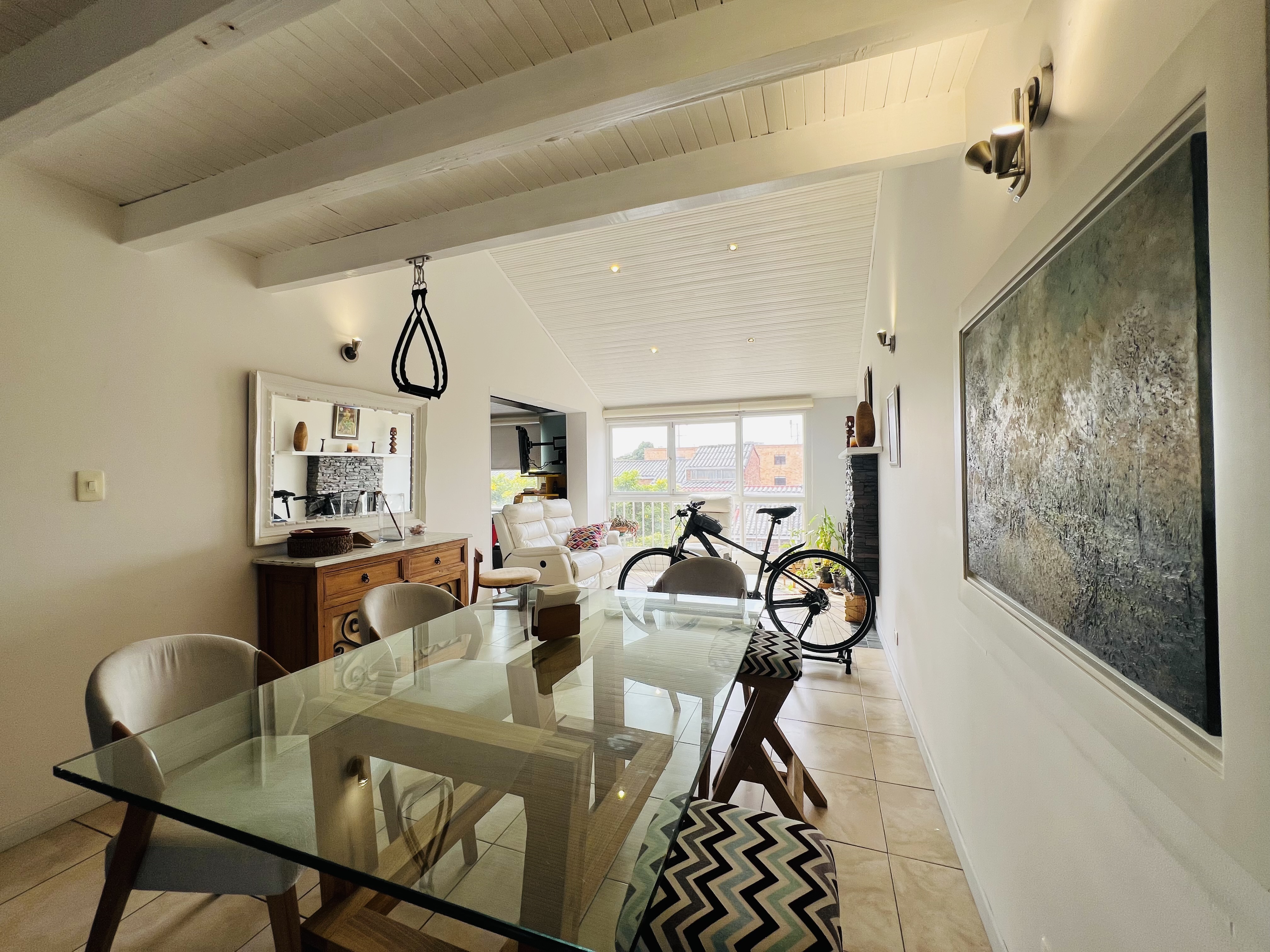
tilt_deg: -0.8
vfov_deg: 89.9
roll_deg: +0.3
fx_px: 477
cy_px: 476
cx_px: 635
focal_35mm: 13
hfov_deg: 106.2
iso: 32
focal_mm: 1.57
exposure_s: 1/151
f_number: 1.8
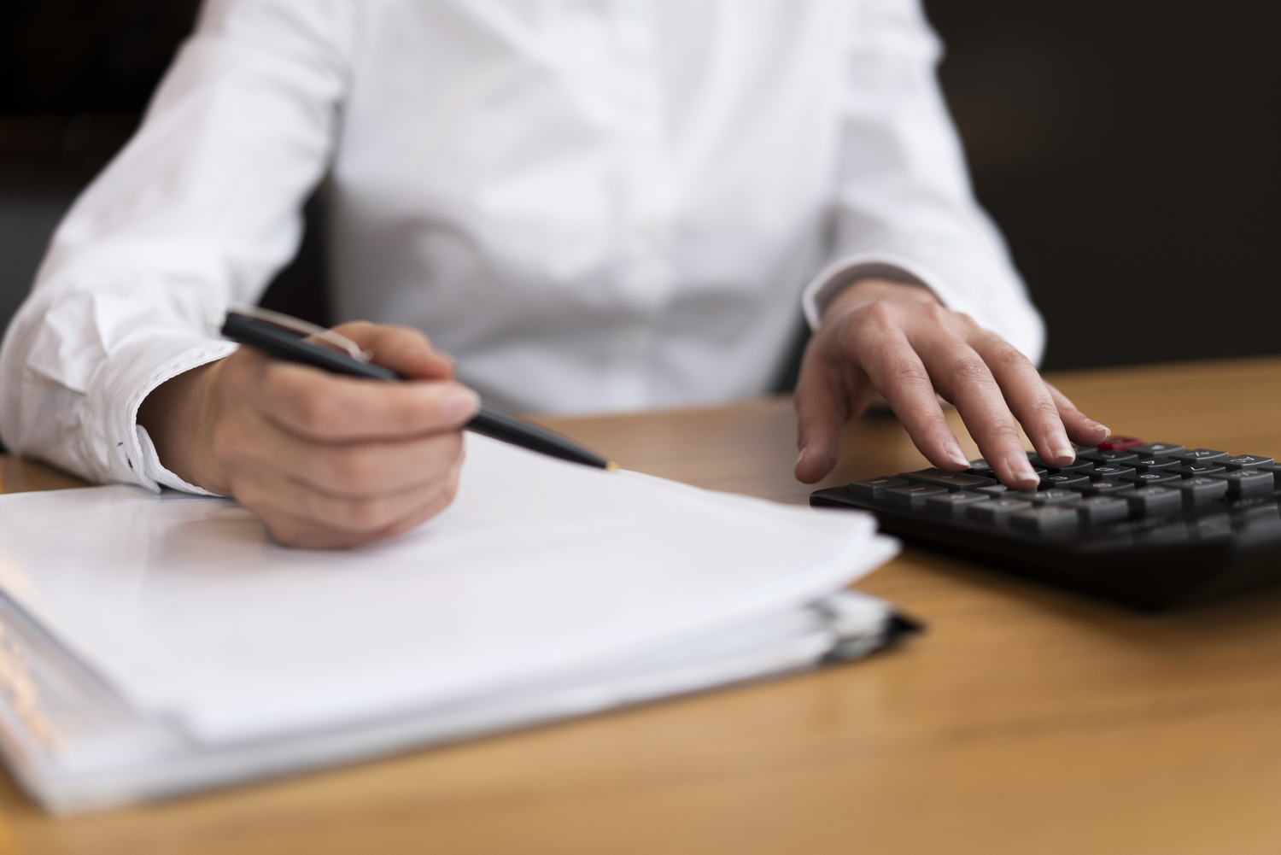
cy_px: 428
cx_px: 640
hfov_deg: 36.2
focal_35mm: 55
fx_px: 1958
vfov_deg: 24.6
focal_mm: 55
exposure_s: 1/200
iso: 250
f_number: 2
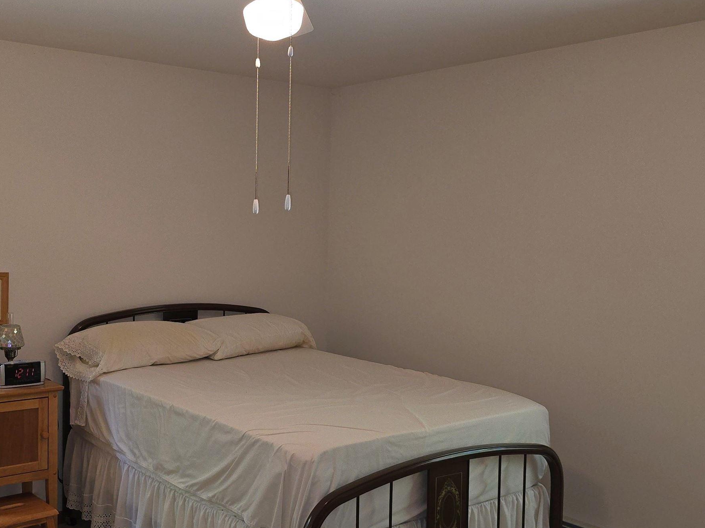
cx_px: 260
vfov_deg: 35.9
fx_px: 815
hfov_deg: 46.4
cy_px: 291
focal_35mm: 40
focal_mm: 6.3
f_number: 1.7
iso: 100
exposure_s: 1/60
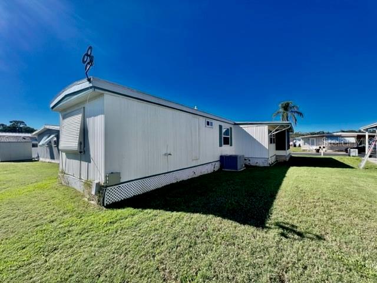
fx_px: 142
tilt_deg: -0.4
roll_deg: +0.5
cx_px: 188
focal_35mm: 13
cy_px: 142
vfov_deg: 89.9
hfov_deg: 106.2
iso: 32
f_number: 1.8
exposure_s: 1/1340
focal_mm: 1.57
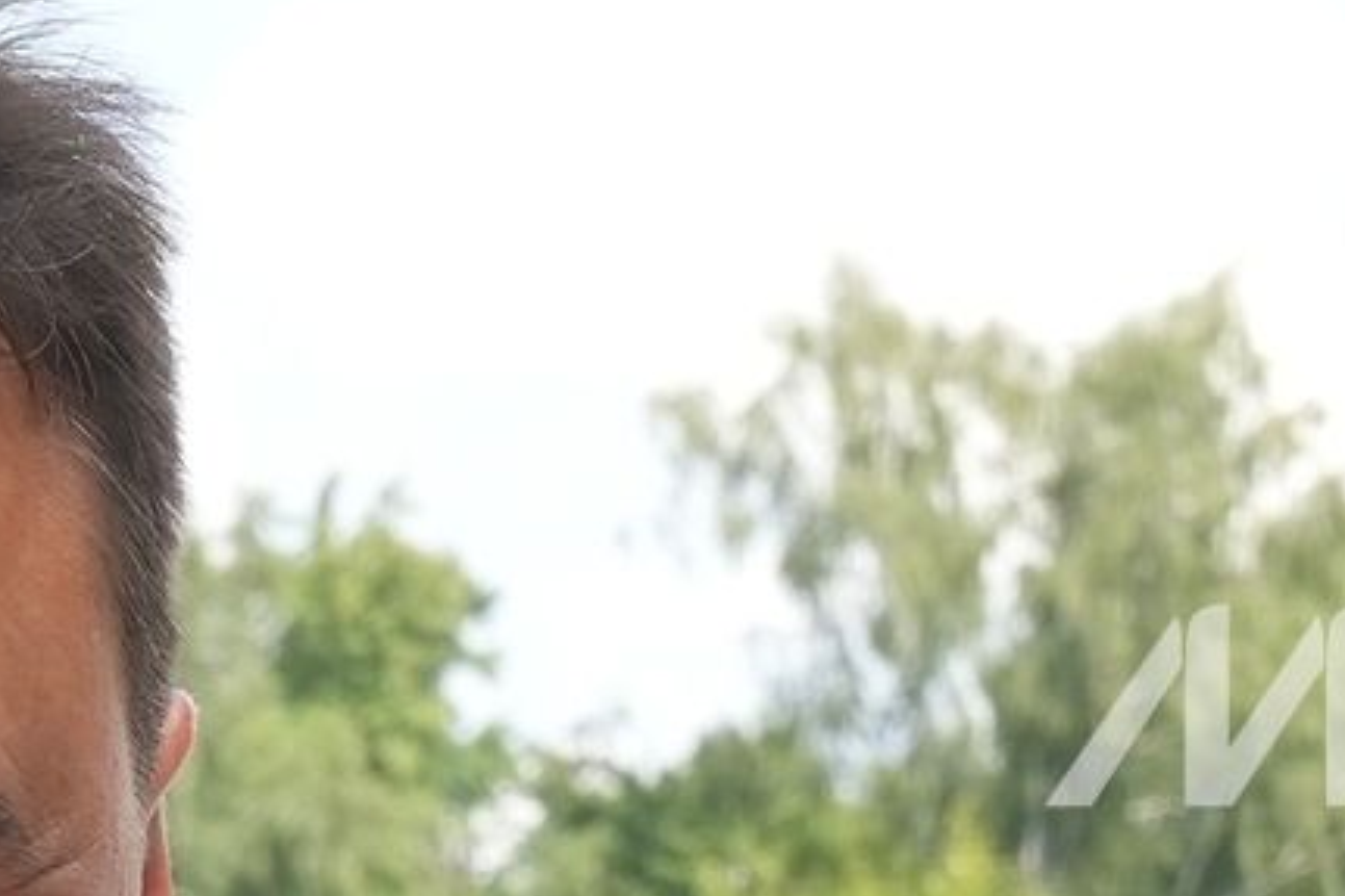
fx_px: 13481
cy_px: 1995
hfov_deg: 5.7
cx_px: 481
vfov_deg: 3.8
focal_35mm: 361
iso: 320
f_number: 10
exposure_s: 1/125
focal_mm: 48
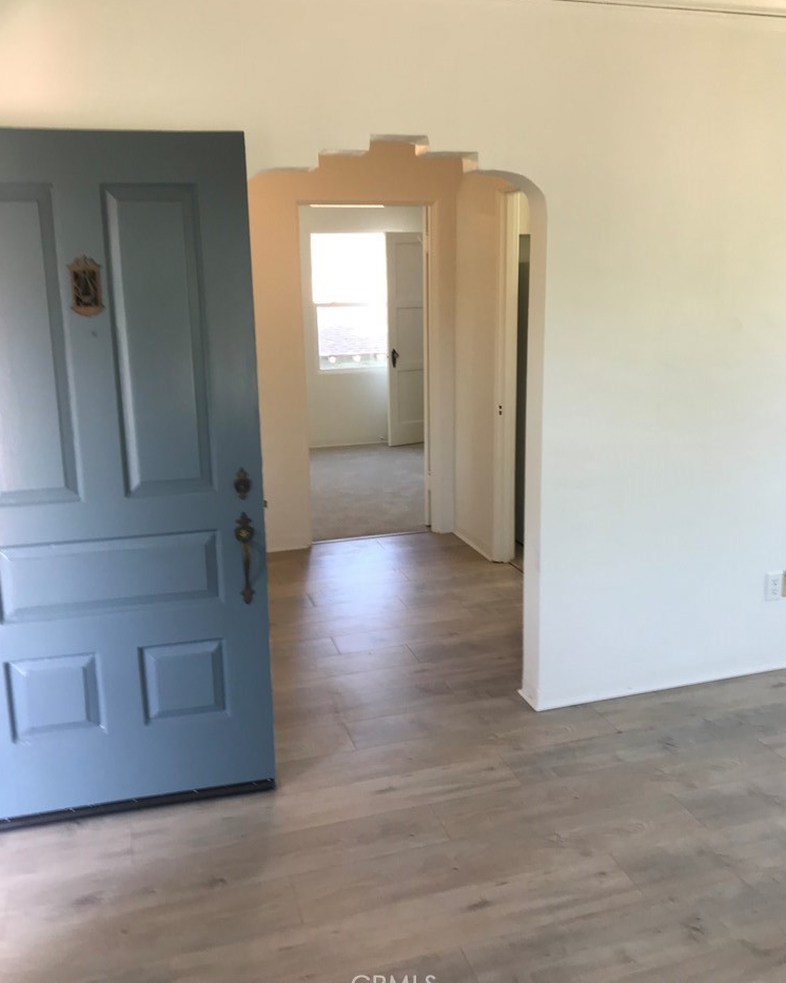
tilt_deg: -9.2
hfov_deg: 48.5
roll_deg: +1.3
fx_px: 873
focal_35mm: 30
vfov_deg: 58.7
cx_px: 393
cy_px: 460
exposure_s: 1/60
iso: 32
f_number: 1.8
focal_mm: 3.99
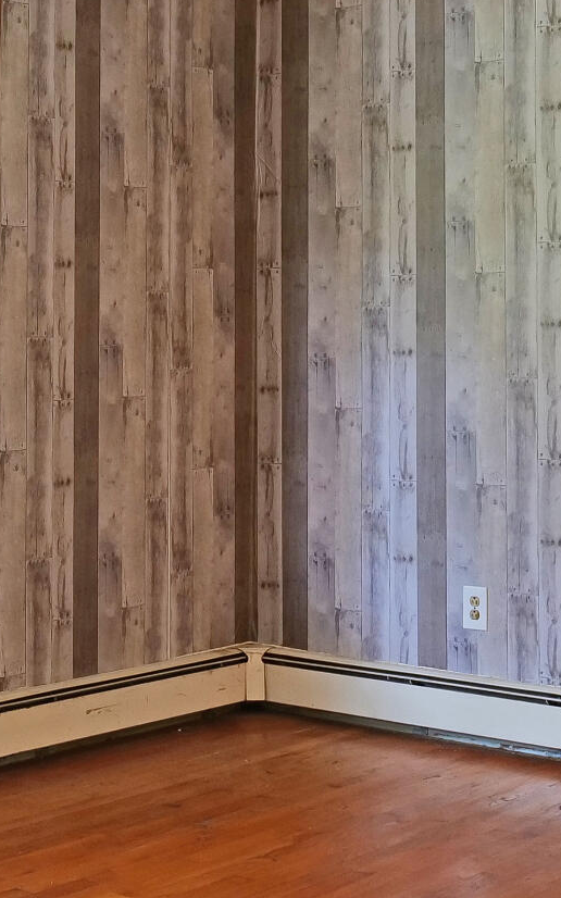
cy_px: 299
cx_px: 260
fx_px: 1811
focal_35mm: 74
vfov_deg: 27.7
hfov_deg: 17.6
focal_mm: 20
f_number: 3.5
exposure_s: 1/60
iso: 800
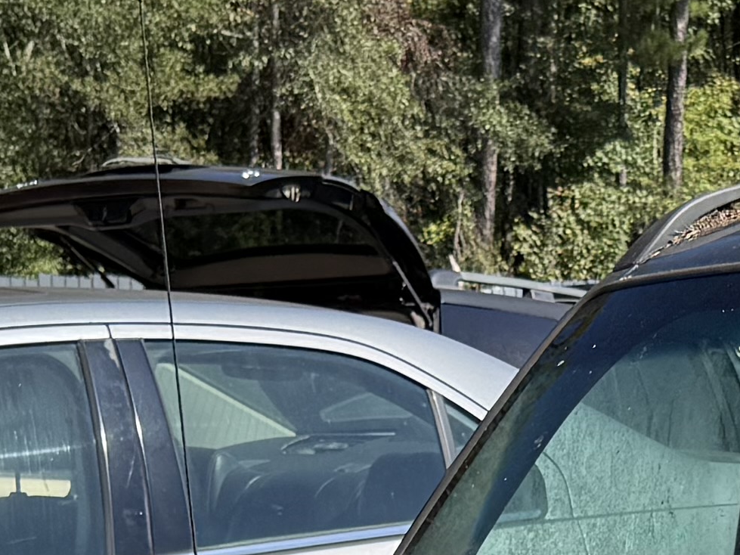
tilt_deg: -10.5
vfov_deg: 9.8
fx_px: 2992
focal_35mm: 140
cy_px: 1152
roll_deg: -0.4
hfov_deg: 13.8
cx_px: 827
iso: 80
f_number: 1.78
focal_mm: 6.76
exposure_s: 1/2907
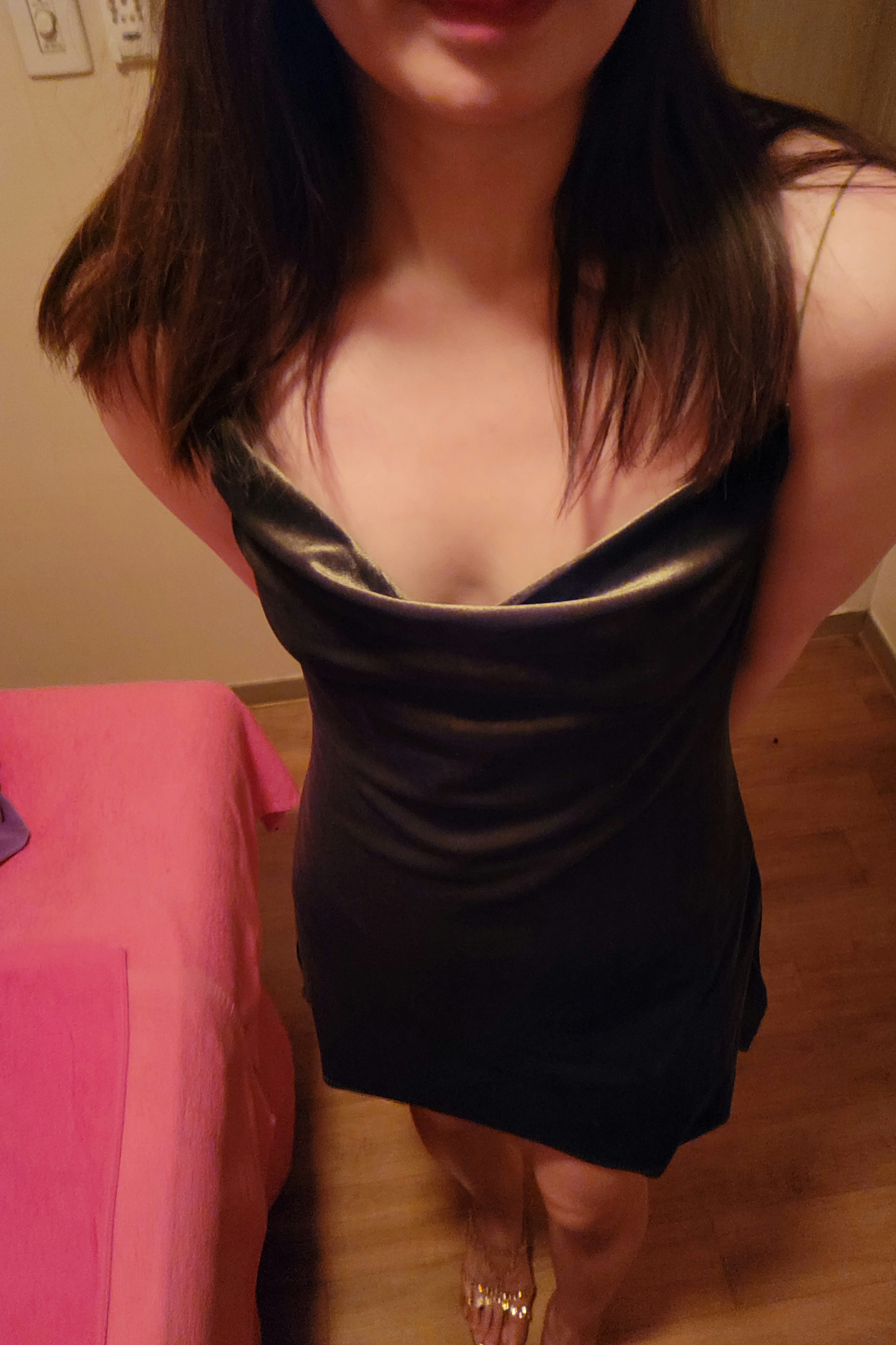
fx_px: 1120
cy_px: 687
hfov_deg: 43.6
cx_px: 482
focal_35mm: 30
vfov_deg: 61.9
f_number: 2
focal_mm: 5.9
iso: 1250
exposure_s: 1/15
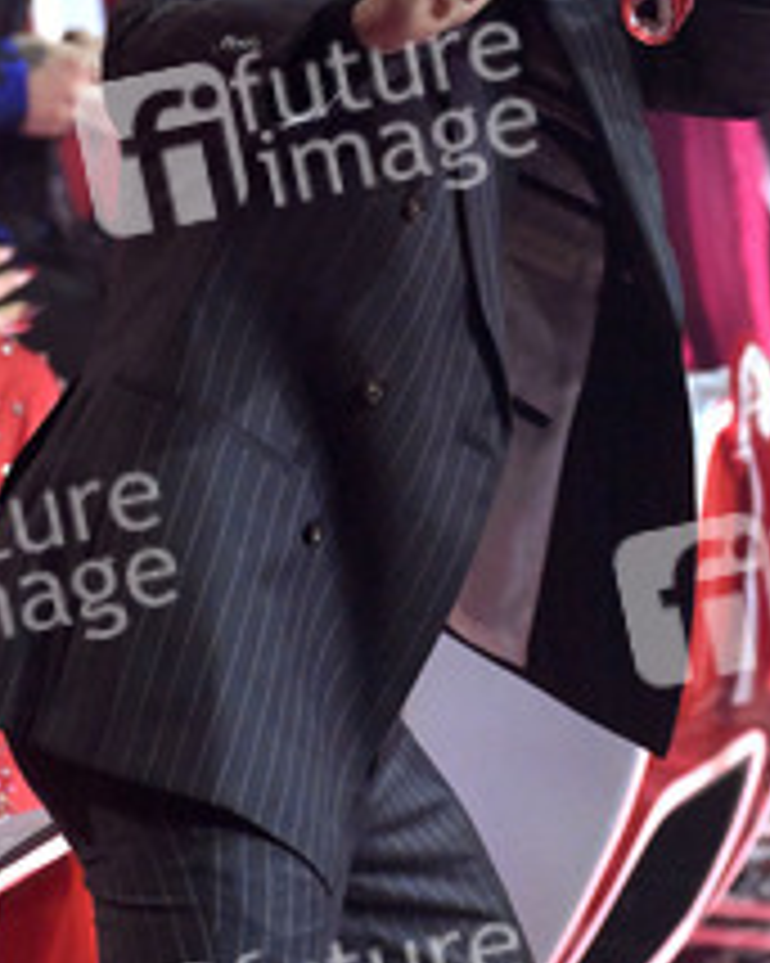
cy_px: 356
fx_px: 14994
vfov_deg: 3.7
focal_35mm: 526
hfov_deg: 2.9
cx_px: 437
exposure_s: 1/500
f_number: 5.6
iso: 12800
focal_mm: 300
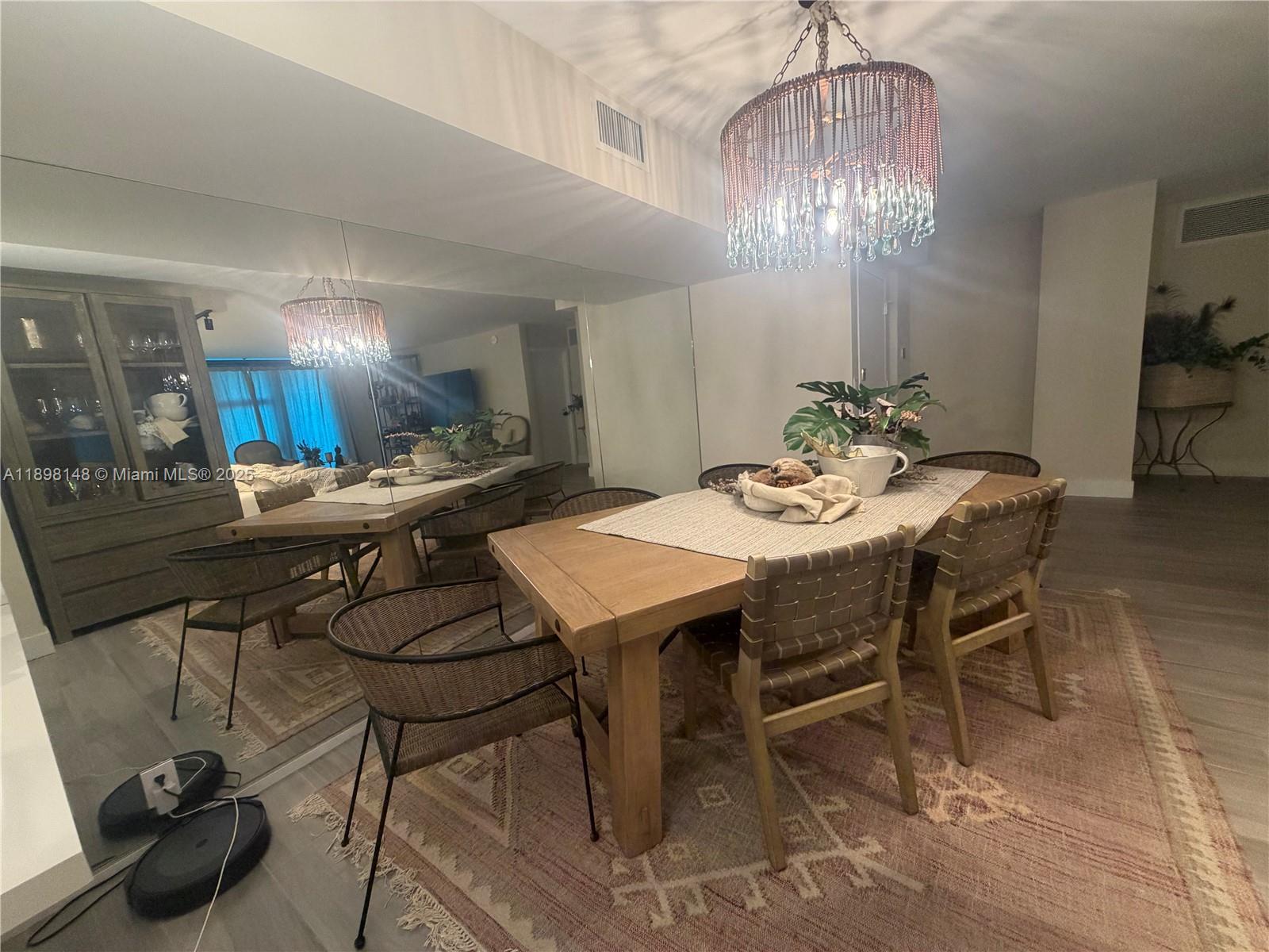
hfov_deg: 102.1
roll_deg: +4.8
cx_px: 634
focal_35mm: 14
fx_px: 513
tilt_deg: -10.1
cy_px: 476
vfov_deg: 85.7
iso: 320
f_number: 2.2
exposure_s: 1/60
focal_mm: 2.22
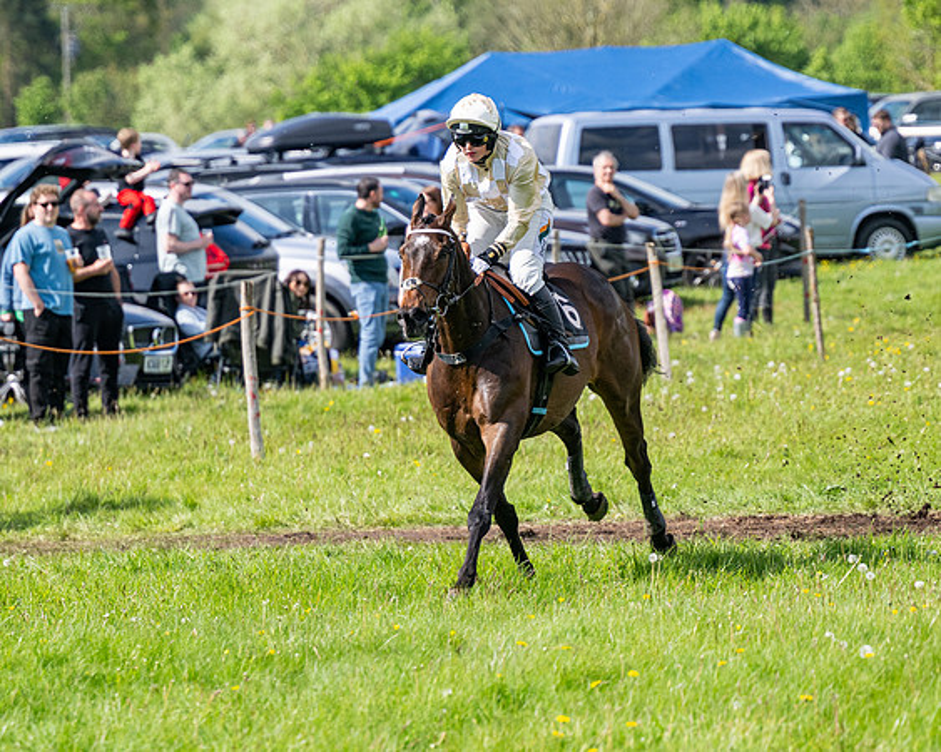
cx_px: 438
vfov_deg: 4.8
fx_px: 8933
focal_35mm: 321
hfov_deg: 6.0
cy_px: 371
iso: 400
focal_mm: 185
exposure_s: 1/2500
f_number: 4
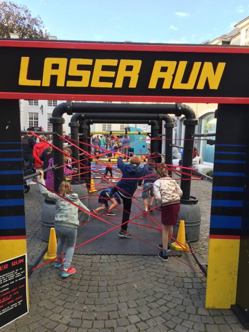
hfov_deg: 48.2
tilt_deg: -4.8
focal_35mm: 29
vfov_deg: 61.7
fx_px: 278
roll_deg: -2.5
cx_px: 124
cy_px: 166
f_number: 2.2
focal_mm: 4.15
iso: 32
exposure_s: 1/276
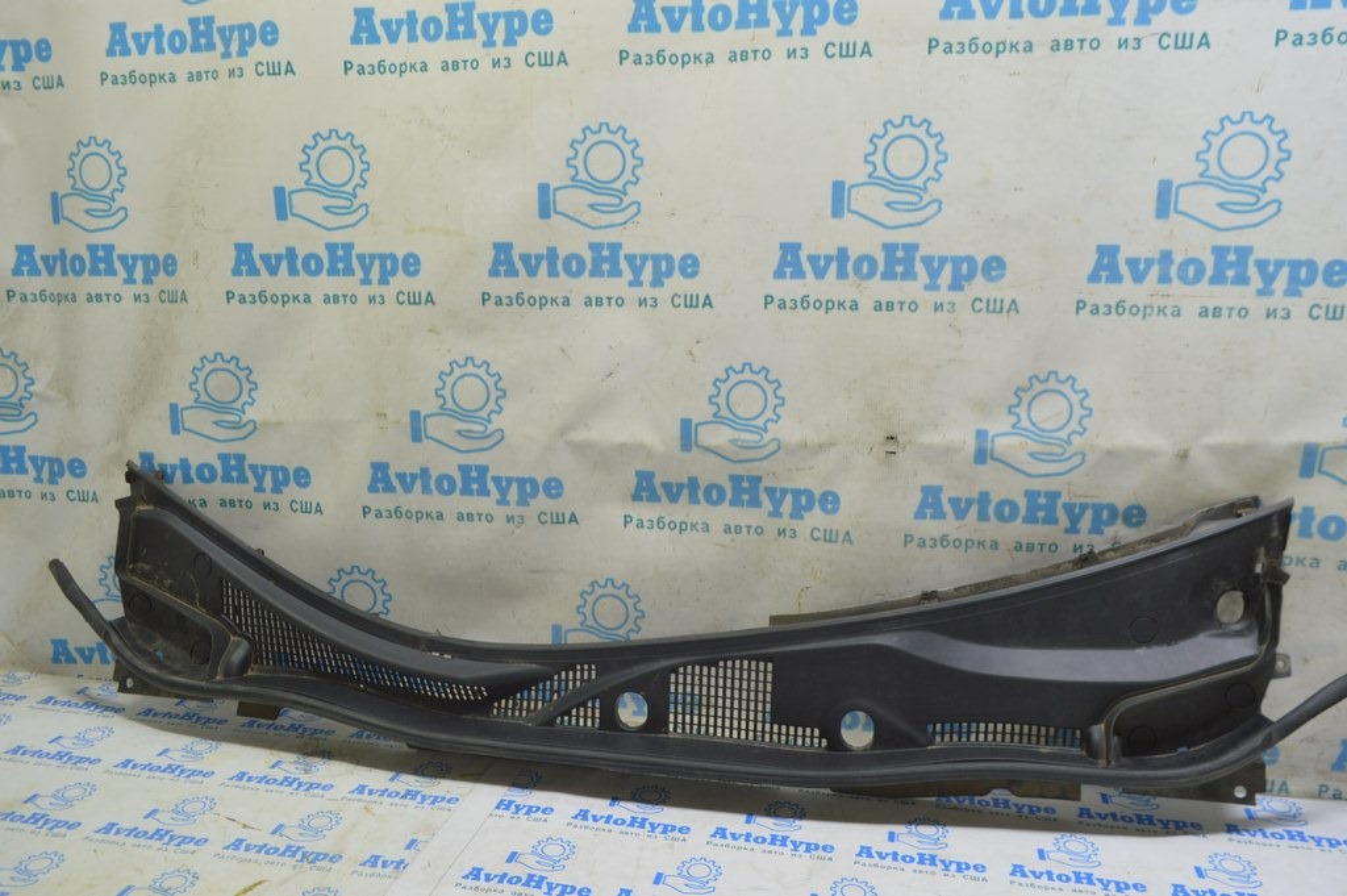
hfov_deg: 67.4
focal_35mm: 27
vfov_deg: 47.9
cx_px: 674
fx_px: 1009
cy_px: 448
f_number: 5.6
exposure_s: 1/20
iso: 400
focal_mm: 18
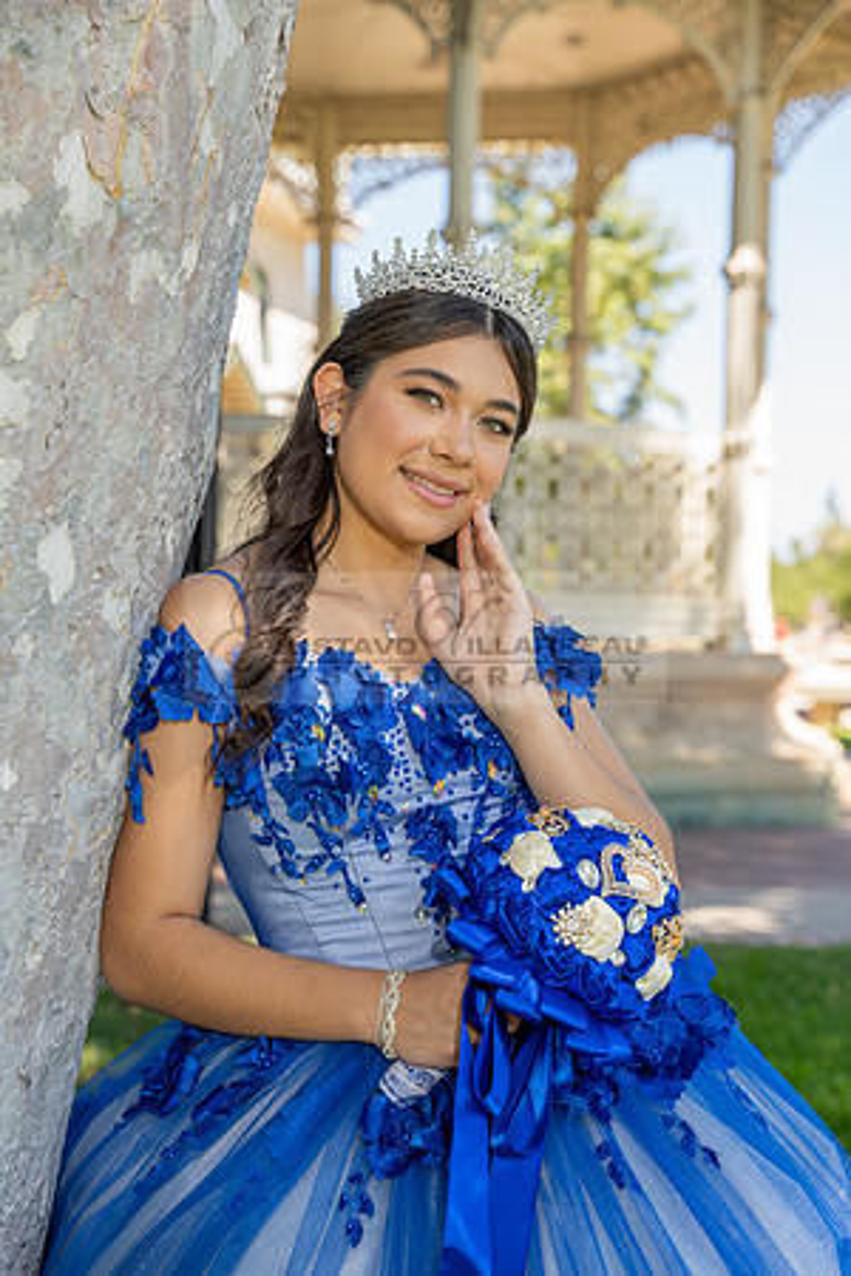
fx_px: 2085
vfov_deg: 34.0
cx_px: 426
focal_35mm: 59
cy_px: 638
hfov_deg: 23.1
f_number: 4.5
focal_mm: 58.8
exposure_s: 1/200
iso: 125
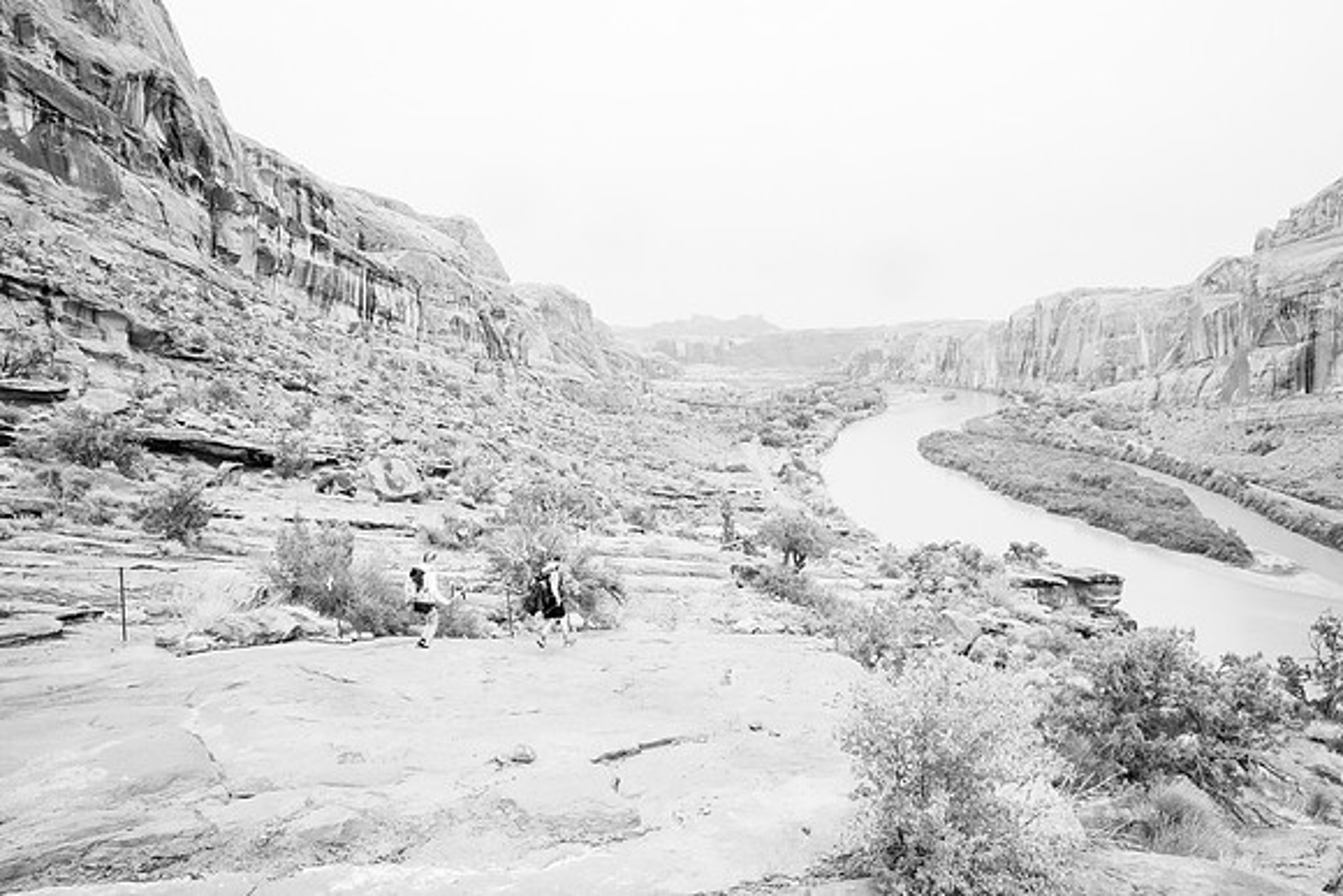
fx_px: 896
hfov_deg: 73.7
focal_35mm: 24
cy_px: 448
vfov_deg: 53.2
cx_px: 672
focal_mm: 24
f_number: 10
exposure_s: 1/1000
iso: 5000
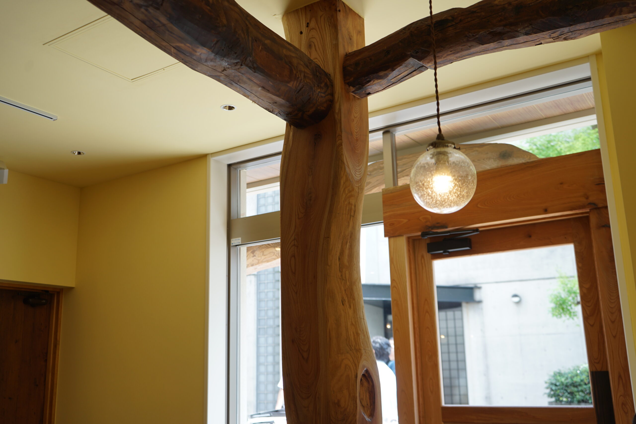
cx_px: 318
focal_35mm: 36
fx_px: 636
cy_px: 212
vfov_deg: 36.9
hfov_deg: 53.1
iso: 125
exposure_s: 1/60
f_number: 4
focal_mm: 36
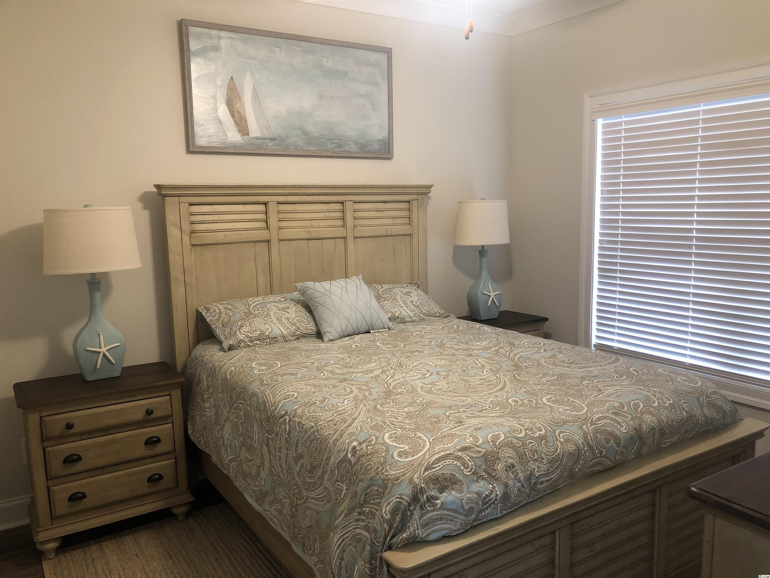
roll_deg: +1.8
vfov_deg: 49.7
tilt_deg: -7.4
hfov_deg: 63.4
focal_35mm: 28
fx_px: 623
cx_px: 385
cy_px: 289
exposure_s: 1/15
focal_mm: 3.99
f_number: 1.8
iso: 50
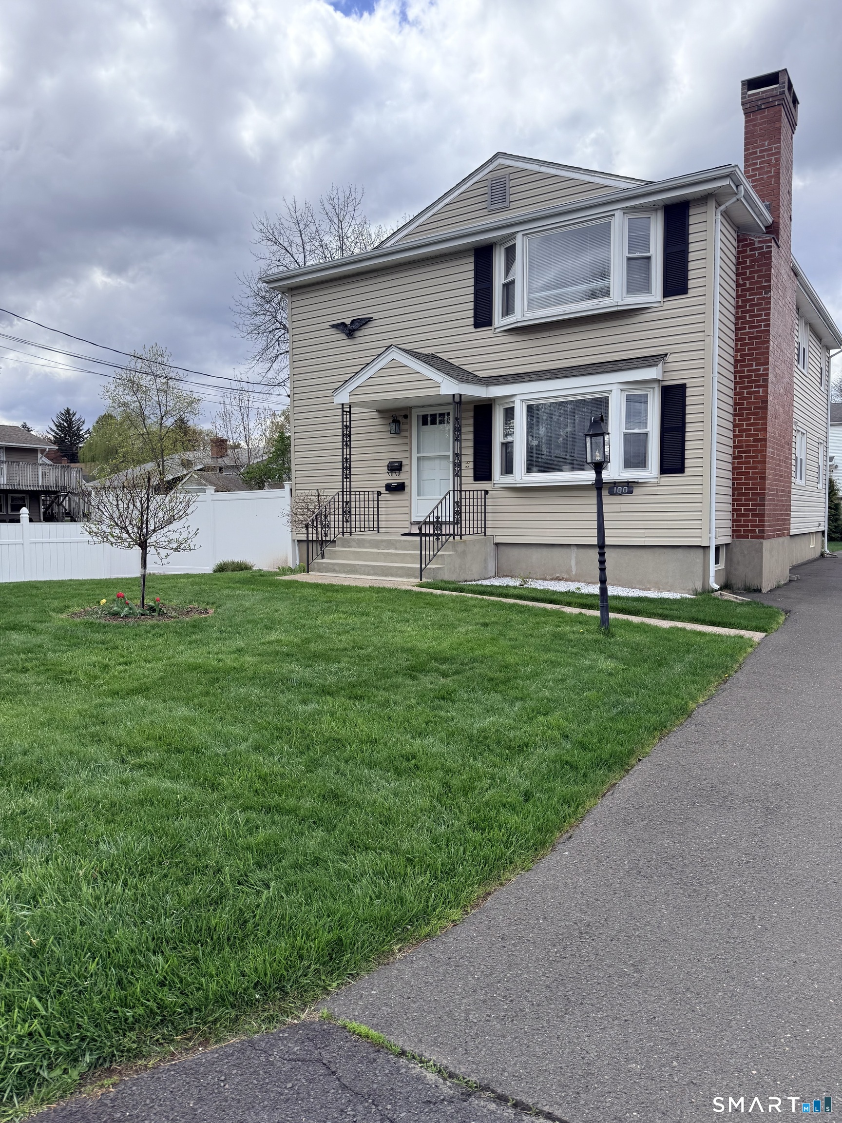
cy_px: 562
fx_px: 778
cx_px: 421
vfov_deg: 71.6
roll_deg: -0.6
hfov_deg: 56.8
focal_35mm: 24
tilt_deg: -1.5
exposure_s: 1/4405
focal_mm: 6.76
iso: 100
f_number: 1.78
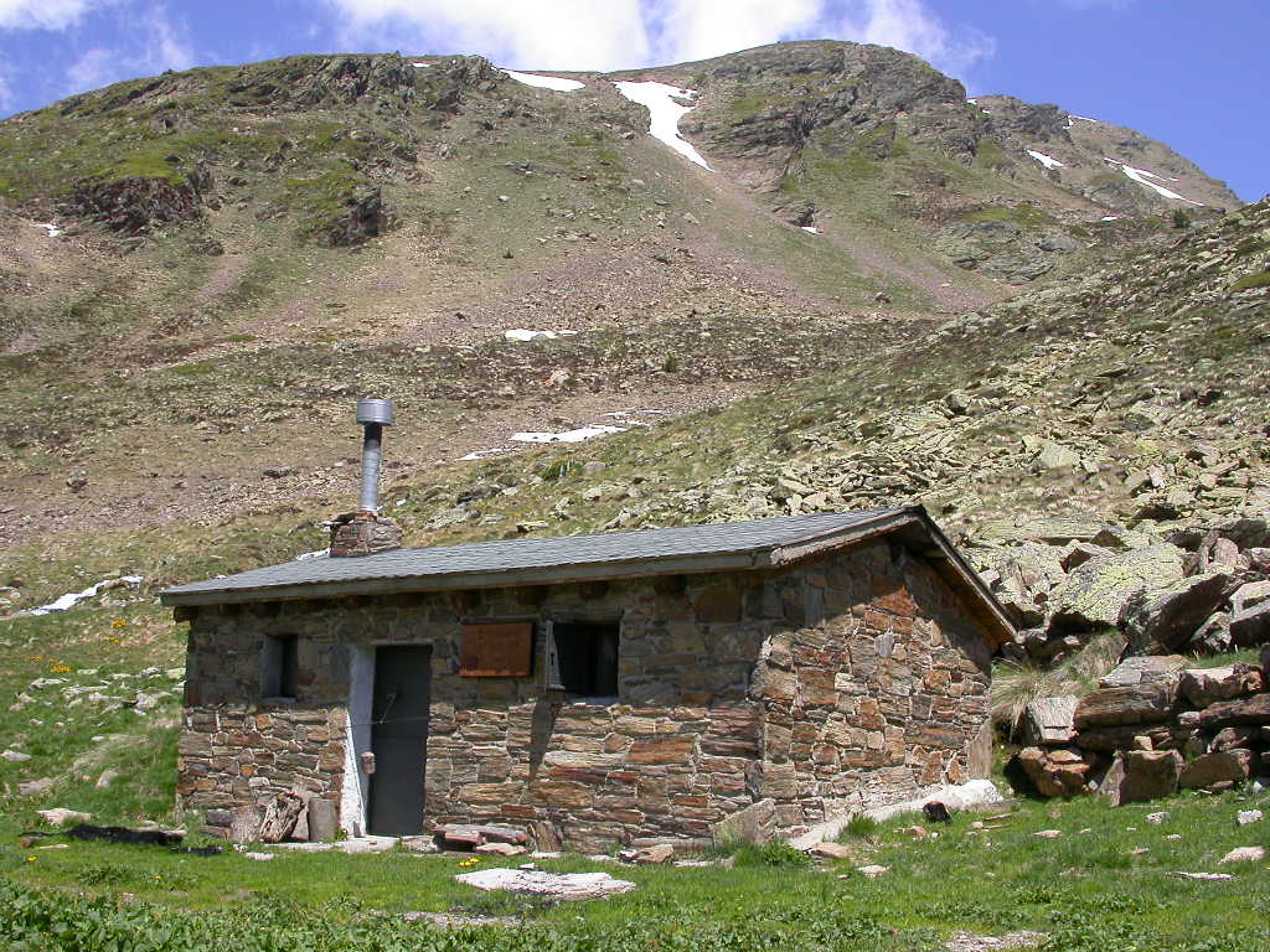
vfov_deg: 37.7
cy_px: 476
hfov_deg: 49.0
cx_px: 635
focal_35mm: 38
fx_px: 1394
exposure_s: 1/230
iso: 100
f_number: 7.5
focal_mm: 7.85
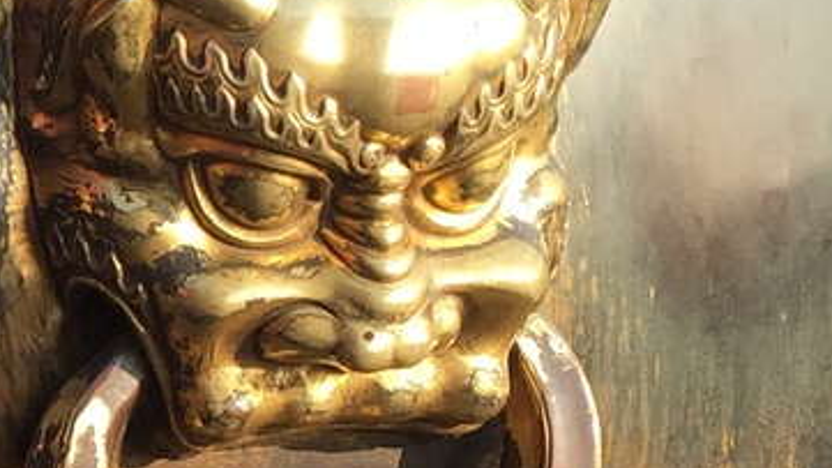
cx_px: -348
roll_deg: +0.6
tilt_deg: -18.4
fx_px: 3088
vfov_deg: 8.6
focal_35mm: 140
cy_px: 390
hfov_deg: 14.5
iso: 32
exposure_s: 1/494
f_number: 2.2
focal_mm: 4.15
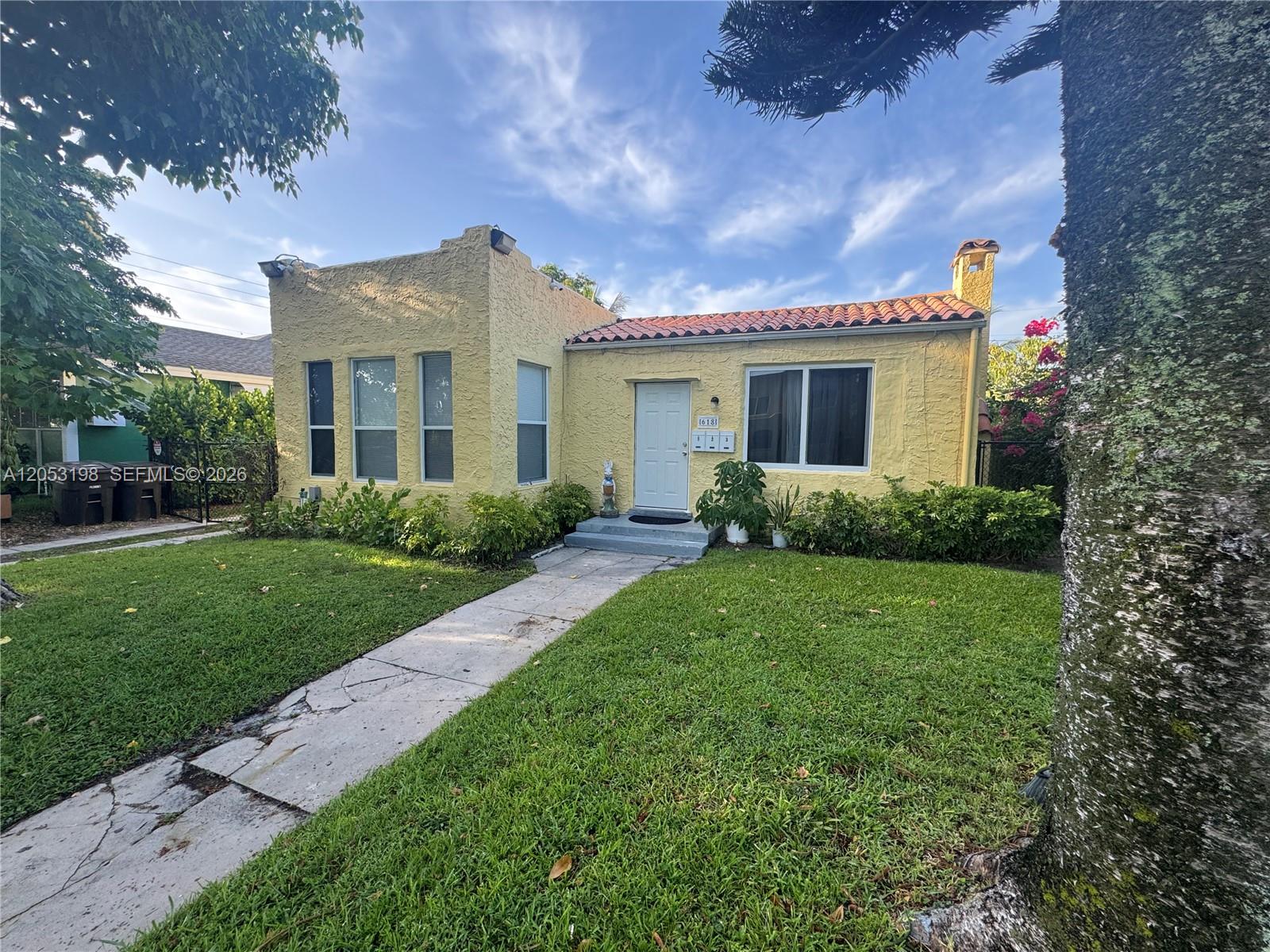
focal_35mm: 14
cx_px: 635
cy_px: 476
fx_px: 514
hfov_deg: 102.1
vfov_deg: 85.7
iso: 40
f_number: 2.2
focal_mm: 2.22
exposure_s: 1/295
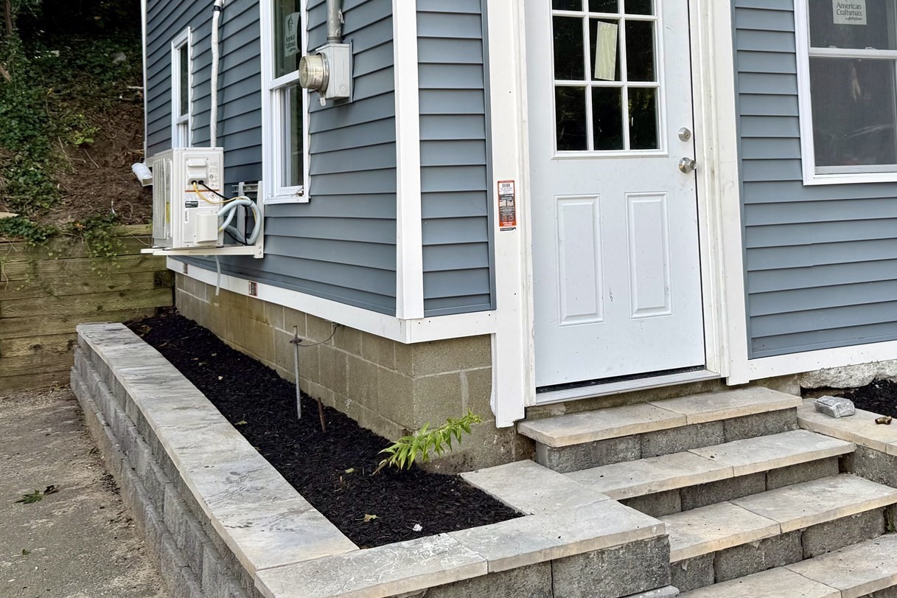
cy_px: 111
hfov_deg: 45.9
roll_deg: +1.6
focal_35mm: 42
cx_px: 578
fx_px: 1046
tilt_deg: +6.6
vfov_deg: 31.0
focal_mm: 6.76
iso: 80
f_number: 1.78
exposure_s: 1/607
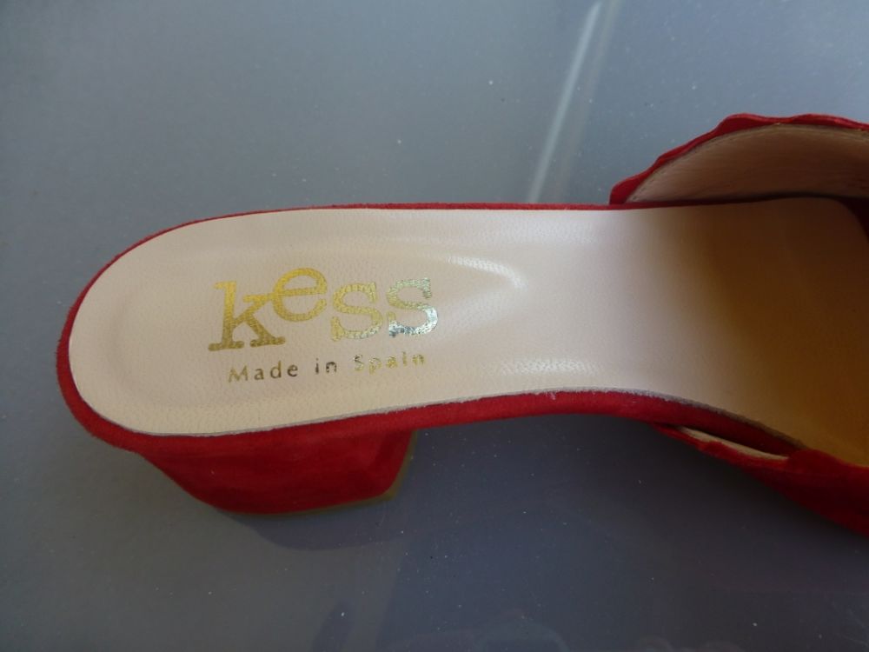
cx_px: 434
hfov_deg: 71.6
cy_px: 326
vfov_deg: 56.8
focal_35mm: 24
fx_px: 602
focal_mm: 4.3
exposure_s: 1/60
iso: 100
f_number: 3.3
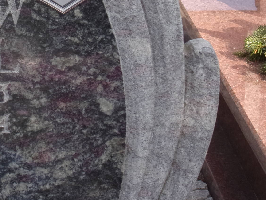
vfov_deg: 8.5
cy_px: -20
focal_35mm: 174
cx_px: 1
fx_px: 1337
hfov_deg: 11.3
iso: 80
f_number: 4.7
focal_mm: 13.6
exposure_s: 1/200
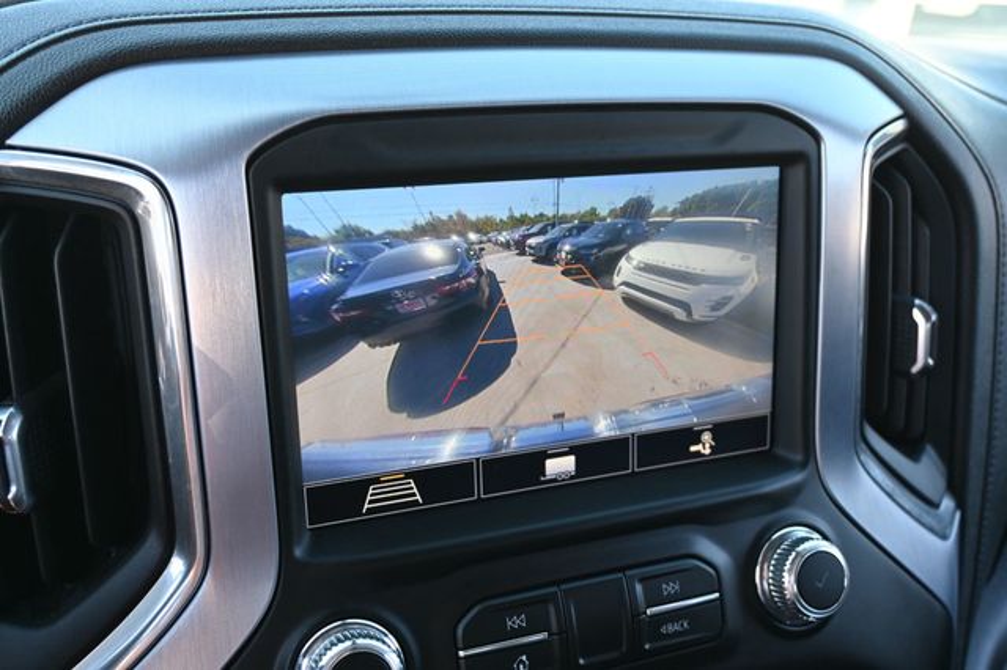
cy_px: 335
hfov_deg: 56.2
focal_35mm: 34
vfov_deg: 39.1
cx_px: 504
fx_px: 944
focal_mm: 22.5
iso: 400
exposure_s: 1/250
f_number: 4
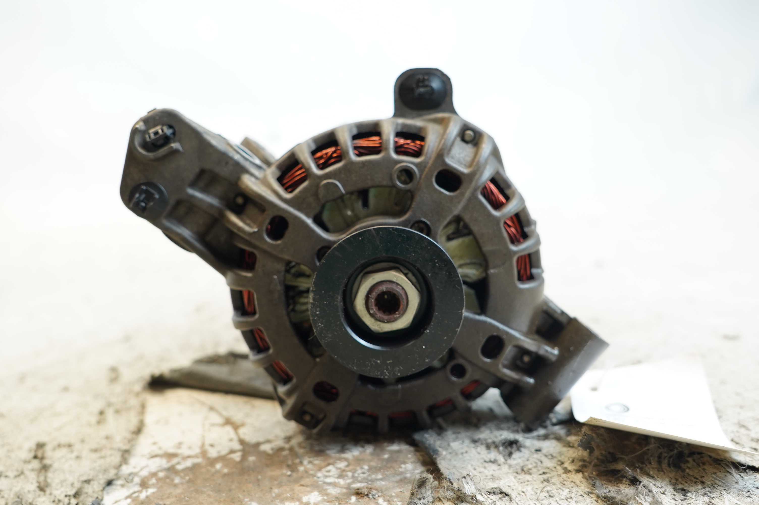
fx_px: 779
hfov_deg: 51.9
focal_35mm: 37
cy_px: 252
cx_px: 380
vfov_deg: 35.9
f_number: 4
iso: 400
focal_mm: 25
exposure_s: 1/60
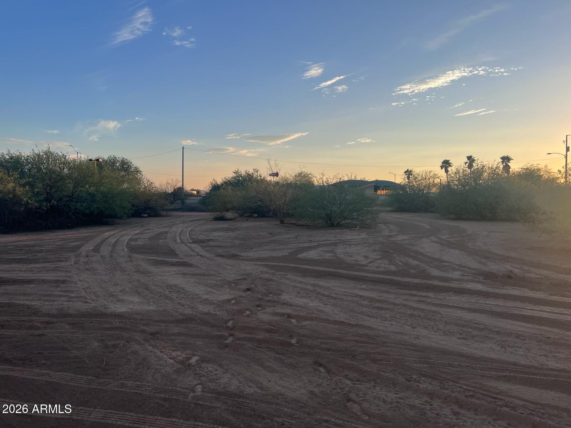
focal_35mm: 26
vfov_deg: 53.1
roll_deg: -0.7
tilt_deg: -3.1
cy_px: 214
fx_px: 429
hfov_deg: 67.3
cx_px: 286
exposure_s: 1/1934
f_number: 1.5
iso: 50
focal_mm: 5.7
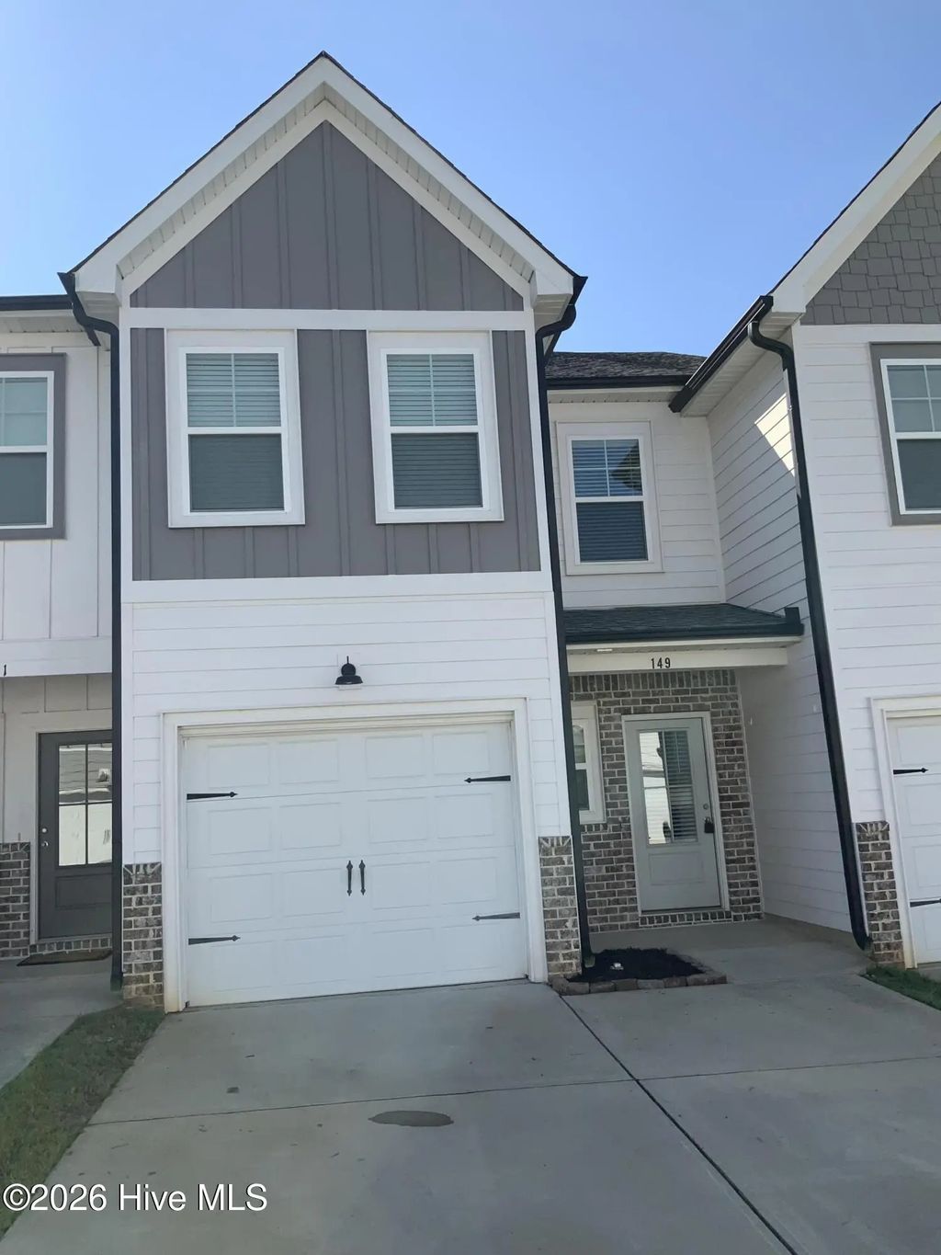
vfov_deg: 61.7
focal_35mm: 29
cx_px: 470
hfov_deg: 48.2
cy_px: 628
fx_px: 1051
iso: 16
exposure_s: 1/1626
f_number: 1.8
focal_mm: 3
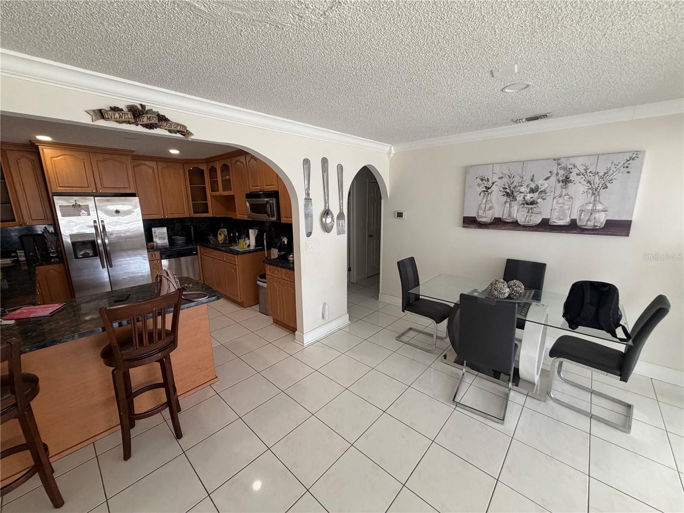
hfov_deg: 102.1
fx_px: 277
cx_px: 342
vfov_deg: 85.7
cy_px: 256
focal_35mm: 14
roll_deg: +1.4
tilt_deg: -11.5
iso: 200
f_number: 2.2
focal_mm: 2.22
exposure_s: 1/60
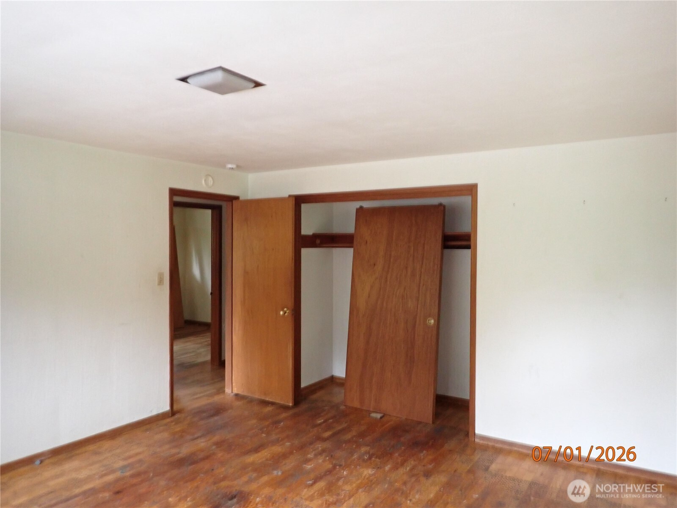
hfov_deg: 69.4
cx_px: 338
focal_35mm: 25
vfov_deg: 54.9
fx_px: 489
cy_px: 254
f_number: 2
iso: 500
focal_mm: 4.5
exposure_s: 1/30
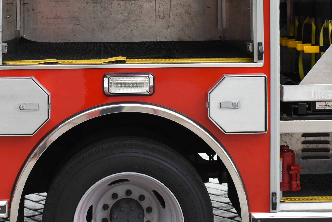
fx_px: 821
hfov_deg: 22.7
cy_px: 9
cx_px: 105
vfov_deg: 15.1
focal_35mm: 89
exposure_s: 1/125
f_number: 5.6
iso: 100
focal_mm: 28
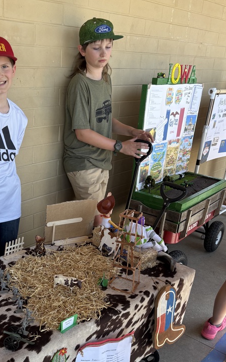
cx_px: 50
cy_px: 244
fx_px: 385
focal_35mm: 39
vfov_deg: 49.4
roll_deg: -1.7
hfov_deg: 32.0
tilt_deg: -25.0
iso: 40
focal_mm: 5.96
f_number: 1.6
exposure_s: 1/270
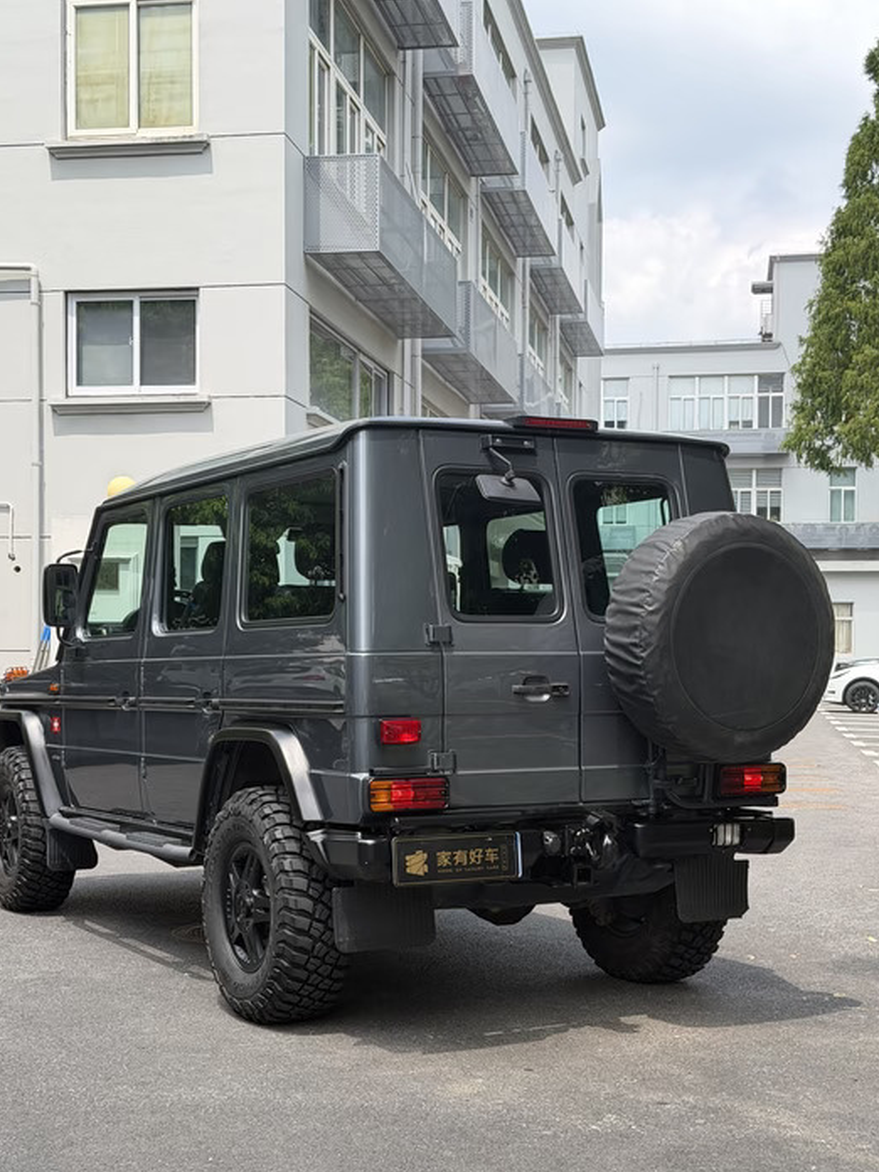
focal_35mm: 53
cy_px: 643
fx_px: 1794
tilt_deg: -0.3
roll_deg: -0.7
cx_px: 397
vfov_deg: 36.1
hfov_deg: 27.5
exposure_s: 1/754
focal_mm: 6.76
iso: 100
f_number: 1.78
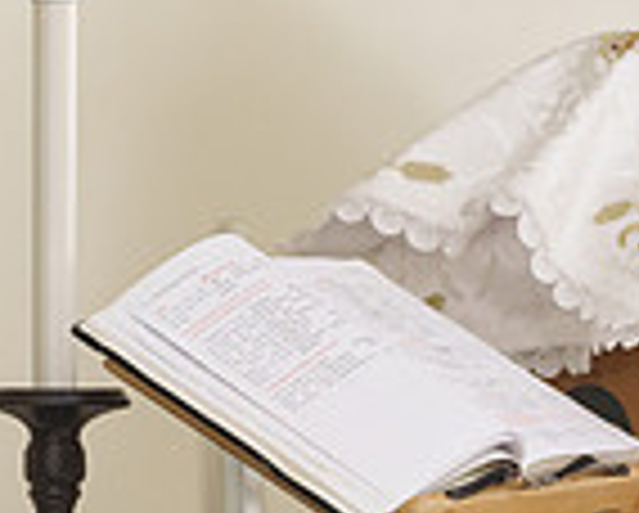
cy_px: 412
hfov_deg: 3.6
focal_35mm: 530
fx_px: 10037
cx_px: -465
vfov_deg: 2.9
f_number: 2.8
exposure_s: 1/200
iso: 1600
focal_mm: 125
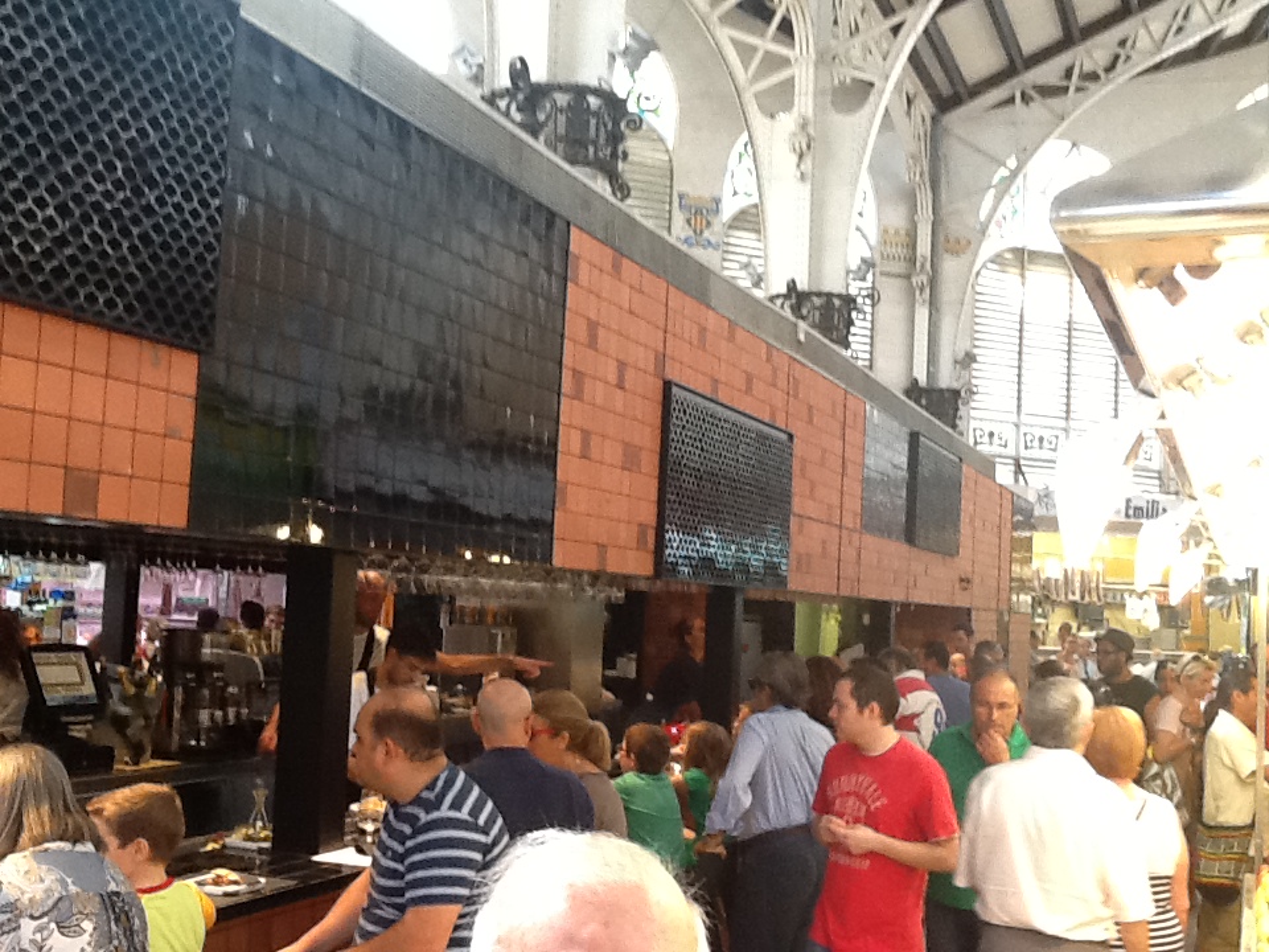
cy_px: 476
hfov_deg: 56.8
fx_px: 1173
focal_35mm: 32
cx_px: 634
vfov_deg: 44.2
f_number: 2.4
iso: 160
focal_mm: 2.03
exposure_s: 1/30
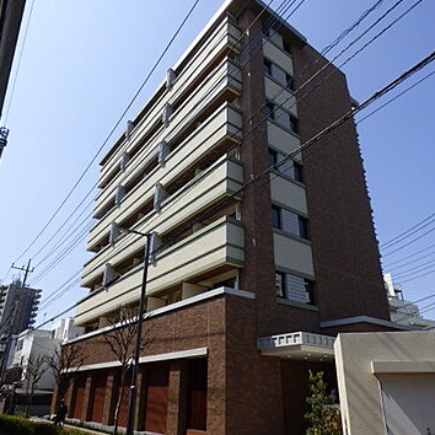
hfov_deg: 65.0
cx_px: 218
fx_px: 341
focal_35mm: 24
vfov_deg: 65.0
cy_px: 225
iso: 100
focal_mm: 3.58
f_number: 2.8
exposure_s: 1/1600
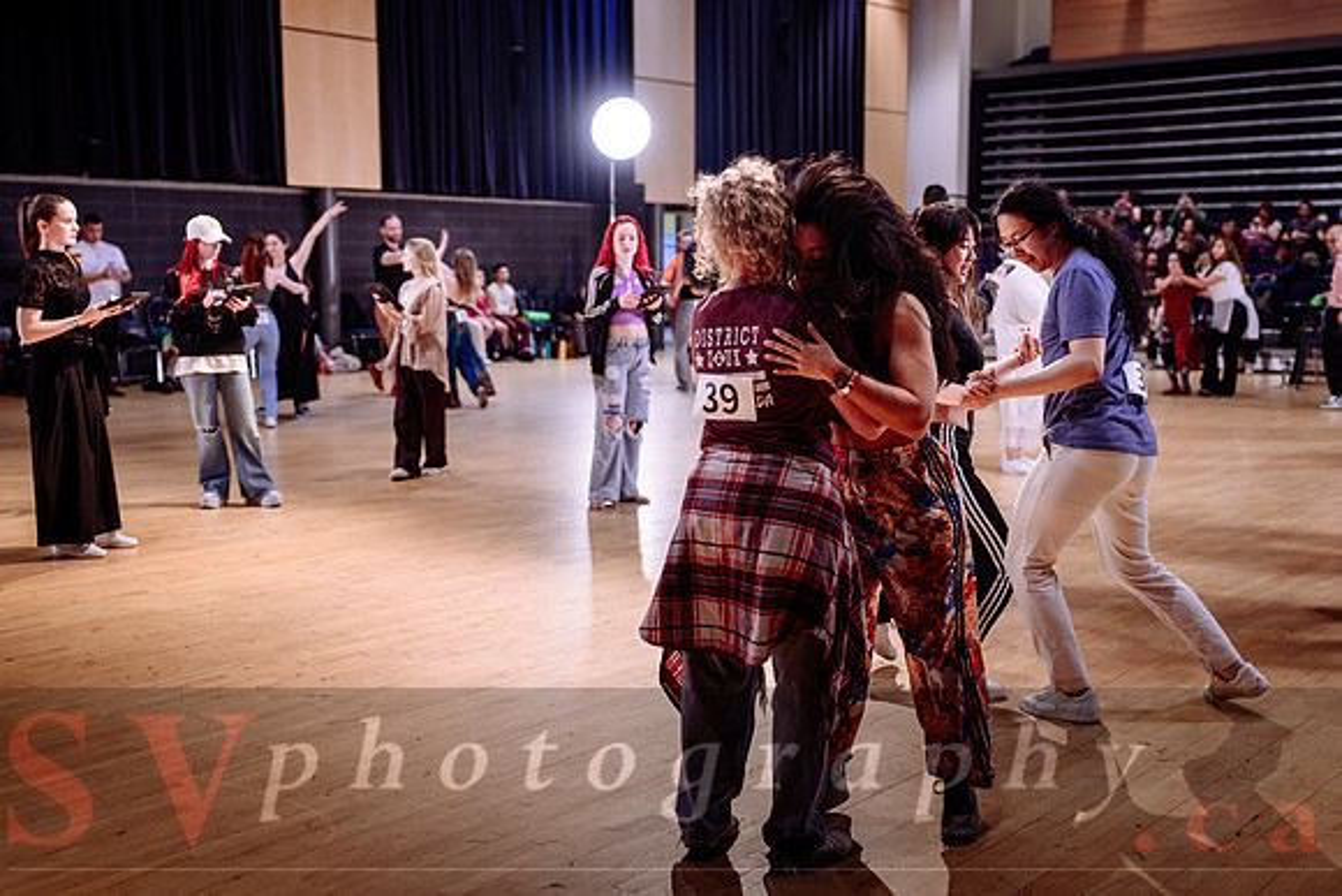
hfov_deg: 50.1
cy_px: 428
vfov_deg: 34.7
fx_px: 1435
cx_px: 699
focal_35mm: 38
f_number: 2
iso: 1250
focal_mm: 34
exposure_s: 1/250
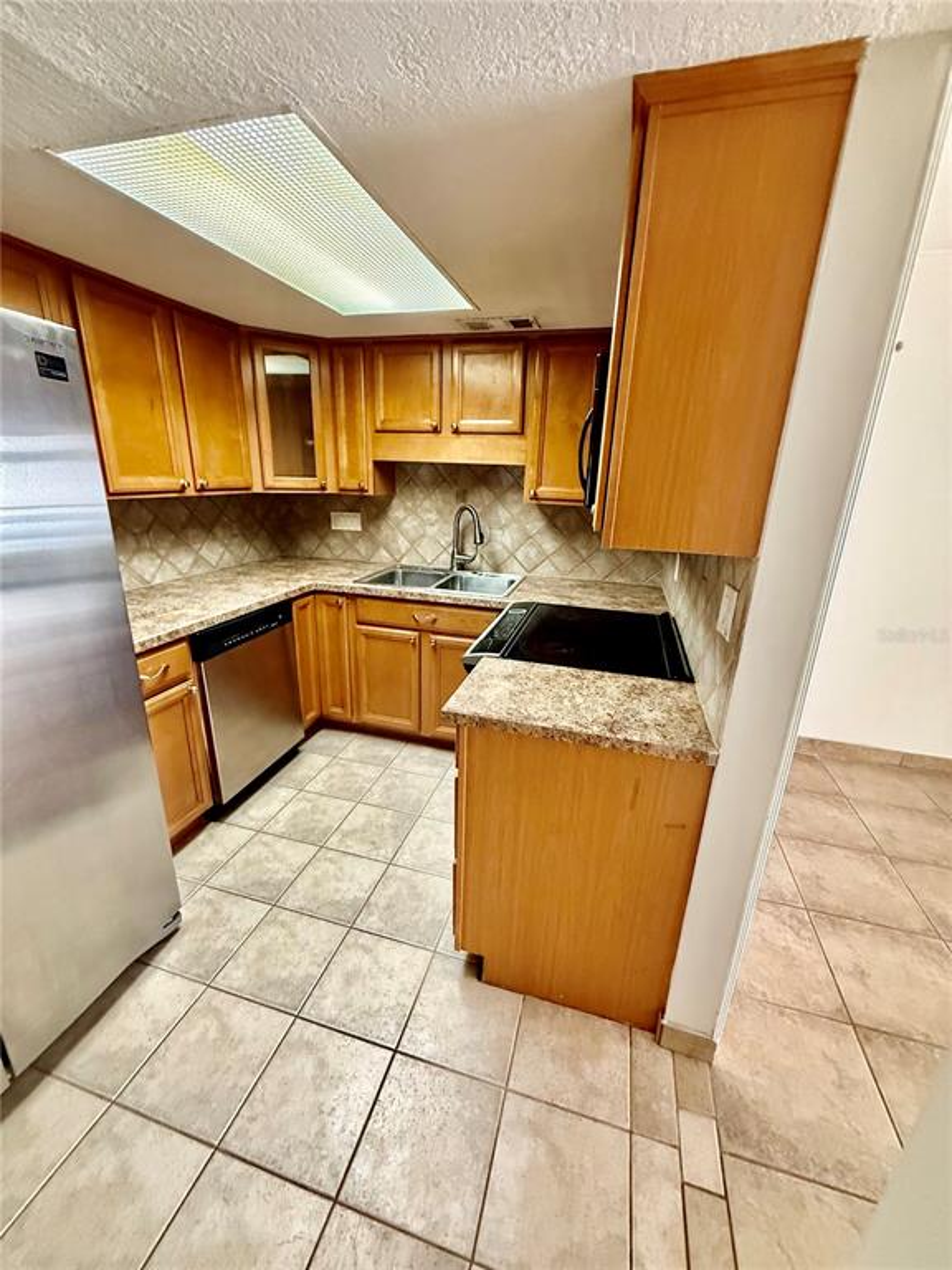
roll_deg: -0.3
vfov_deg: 102.1
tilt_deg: -18.6
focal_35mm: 14
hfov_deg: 85.7
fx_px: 513
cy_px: 635
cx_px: 476
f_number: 2.2
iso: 640
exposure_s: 1/60
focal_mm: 2.22
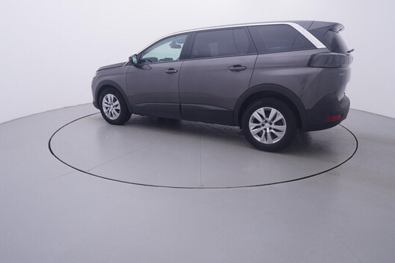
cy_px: 130
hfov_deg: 74.9
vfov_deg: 54.0
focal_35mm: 24
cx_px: 193
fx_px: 258
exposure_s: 1/80
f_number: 5
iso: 200
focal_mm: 15
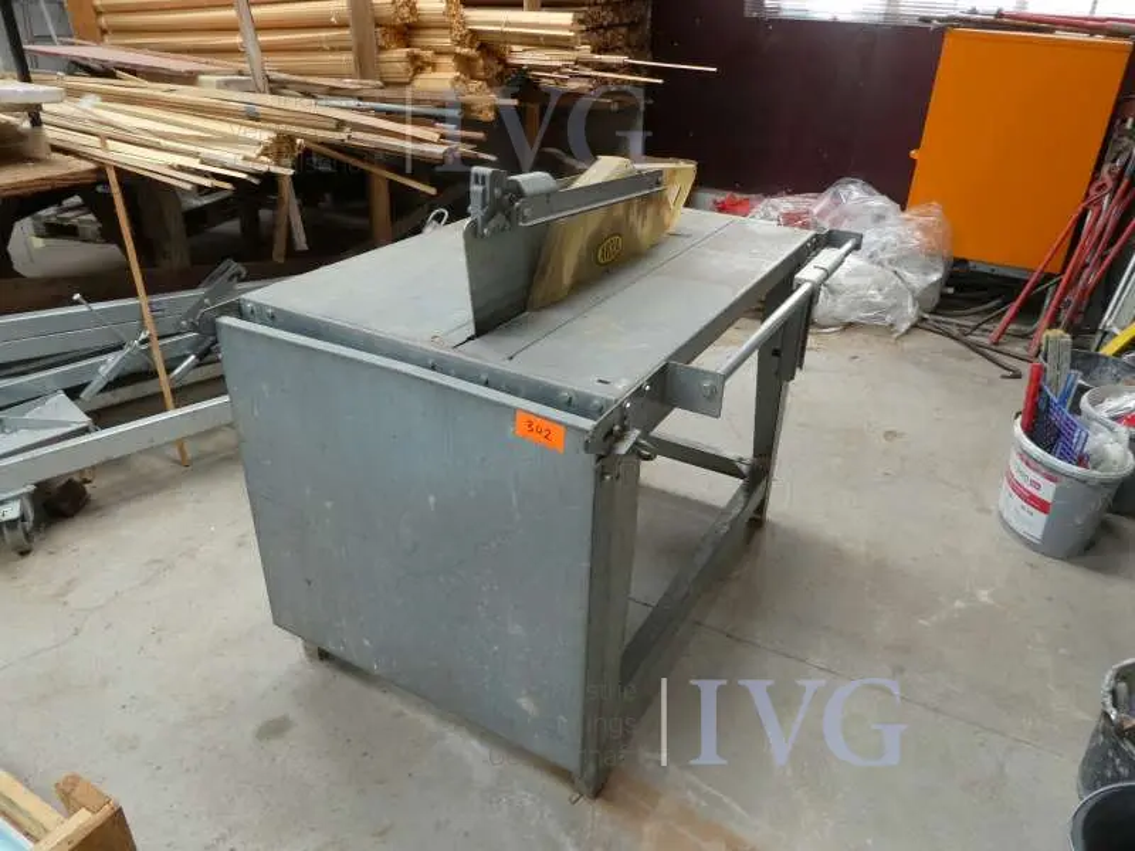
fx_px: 787
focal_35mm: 24
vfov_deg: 56.8
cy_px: 426
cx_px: 568
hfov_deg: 71.6
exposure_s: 1/60
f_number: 3.3
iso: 125
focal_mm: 4.3
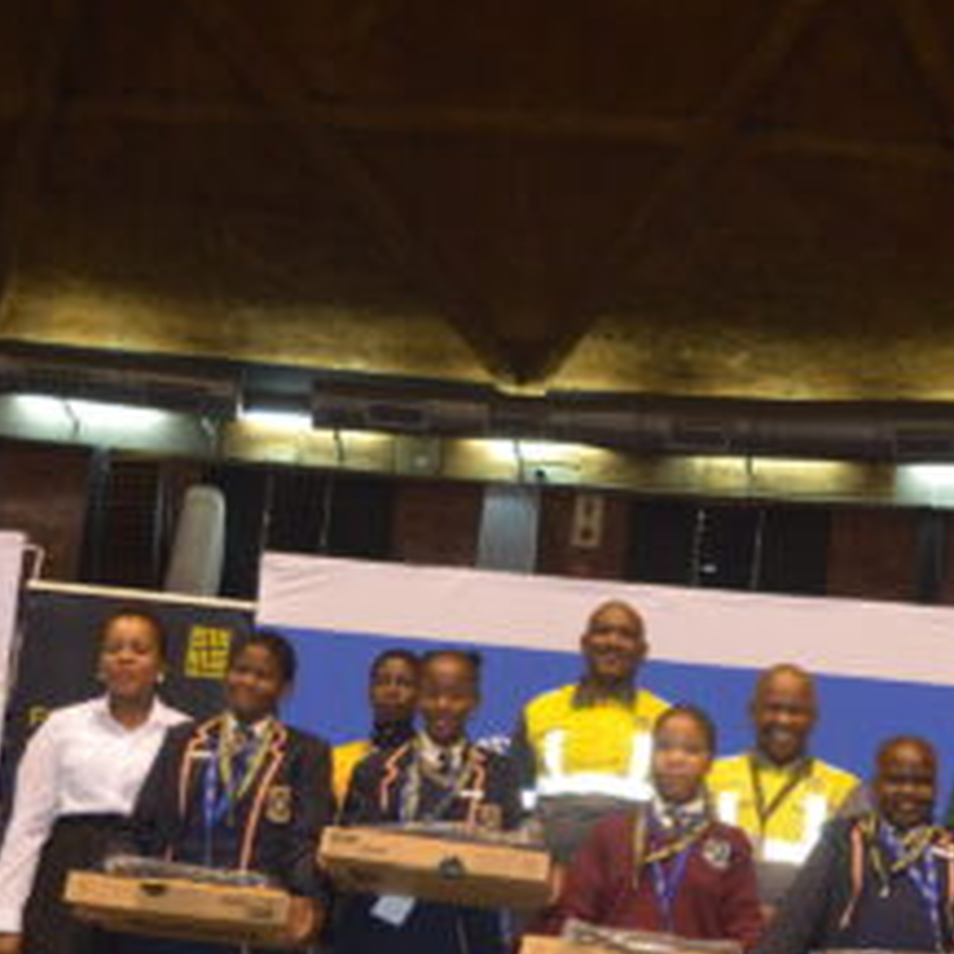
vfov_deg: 25.8
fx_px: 2058
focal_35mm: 66
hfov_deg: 26.0
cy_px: 728
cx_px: 615
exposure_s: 1/40
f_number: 4
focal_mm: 22
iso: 800
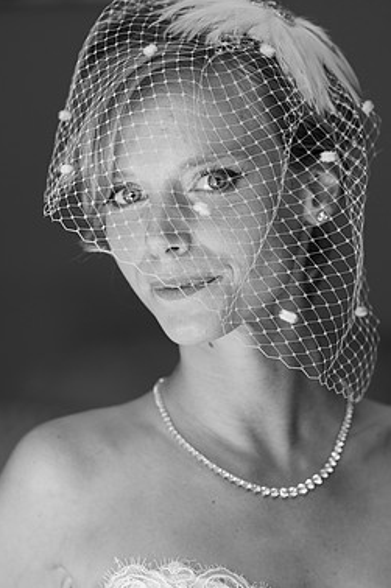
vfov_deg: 16.4
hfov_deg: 10.9
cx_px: 203
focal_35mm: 125
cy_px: 317
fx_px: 2042
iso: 500
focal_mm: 105
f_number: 4
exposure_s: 1/80
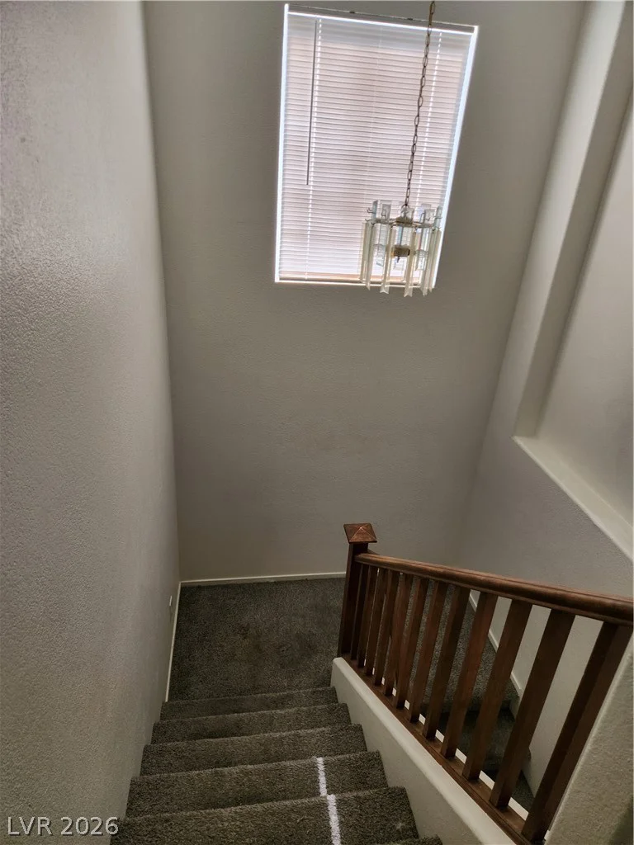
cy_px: 422
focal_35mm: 23
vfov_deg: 73.9
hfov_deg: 58.9
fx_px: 562
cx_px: 317
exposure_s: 1/180
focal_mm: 5.4
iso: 64
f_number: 1.8
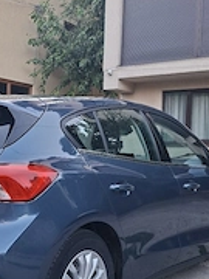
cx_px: 37
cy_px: 153
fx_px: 411
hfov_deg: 27.9
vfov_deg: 37.5
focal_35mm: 51
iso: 50
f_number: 1.8
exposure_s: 1/100
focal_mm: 5.54
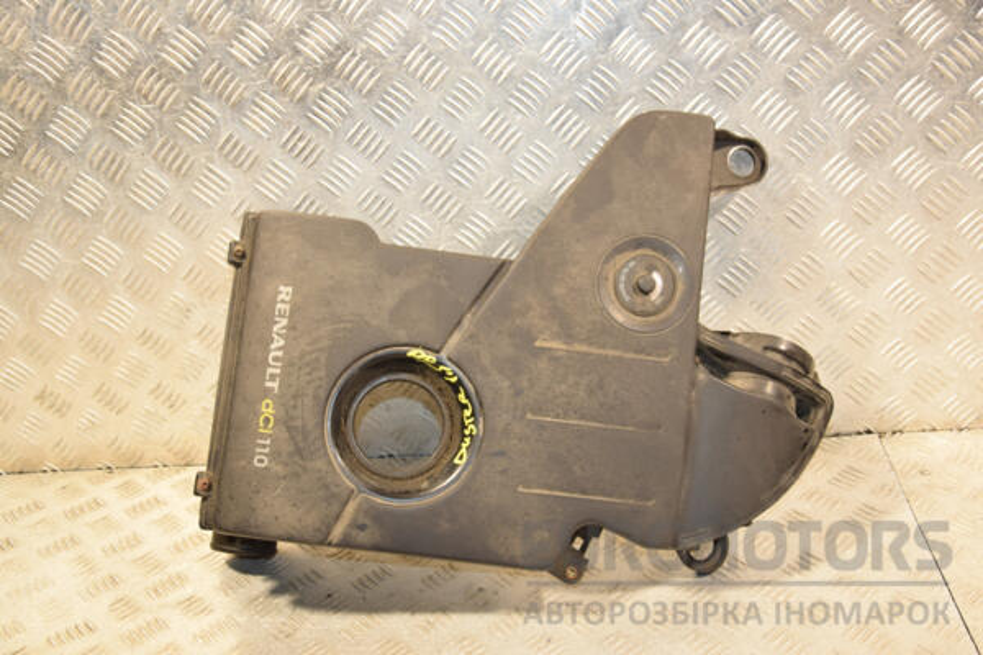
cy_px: 328
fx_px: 1147
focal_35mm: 42
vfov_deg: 31.9
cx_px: 492
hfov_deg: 46.4
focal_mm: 28
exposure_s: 1/160
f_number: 5
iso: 800
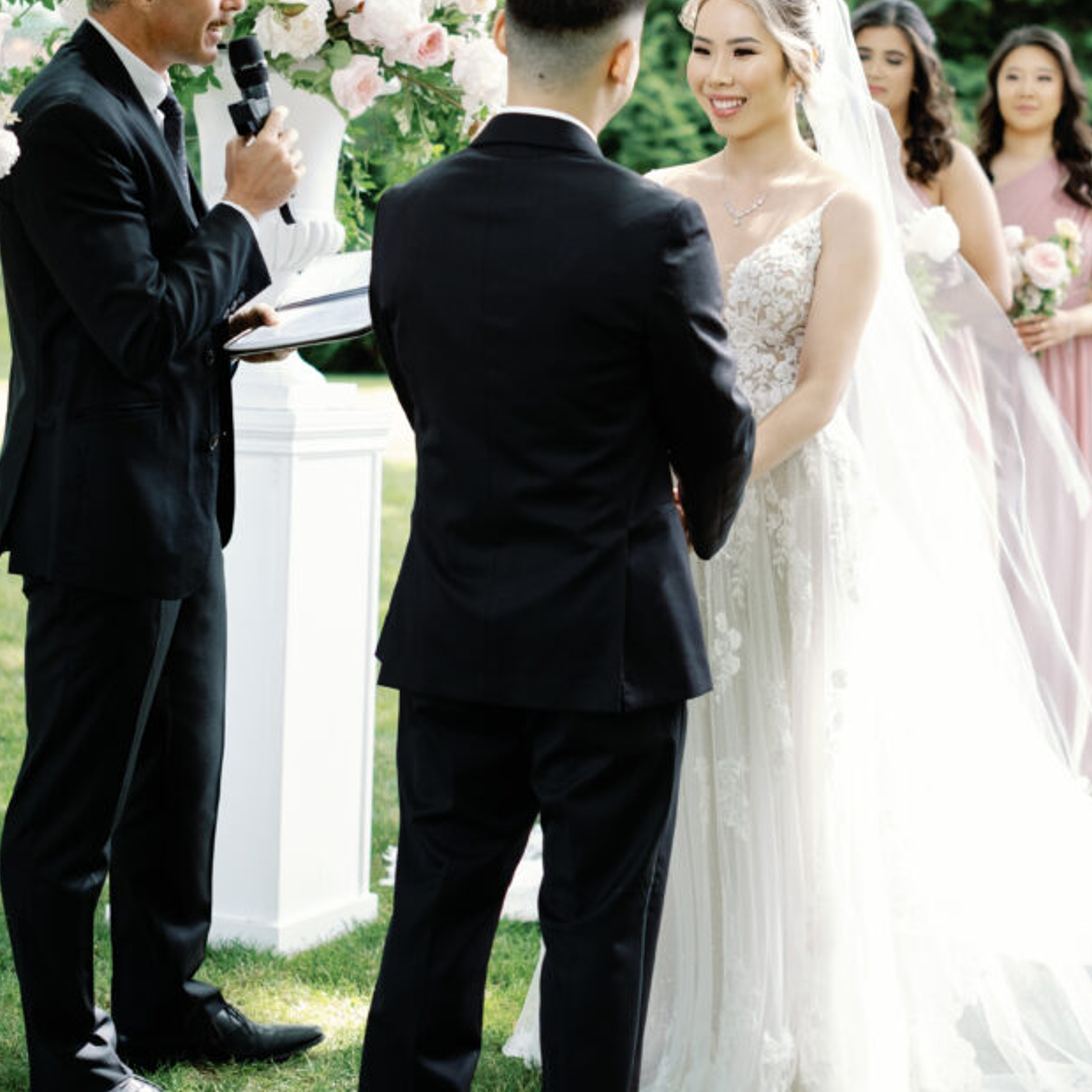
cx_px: 653
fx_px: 2820
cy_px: 275
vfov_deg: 21.7
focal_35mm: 79
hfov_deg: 21.9
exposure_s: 1/500
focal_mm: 33
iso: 200
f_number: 1.8
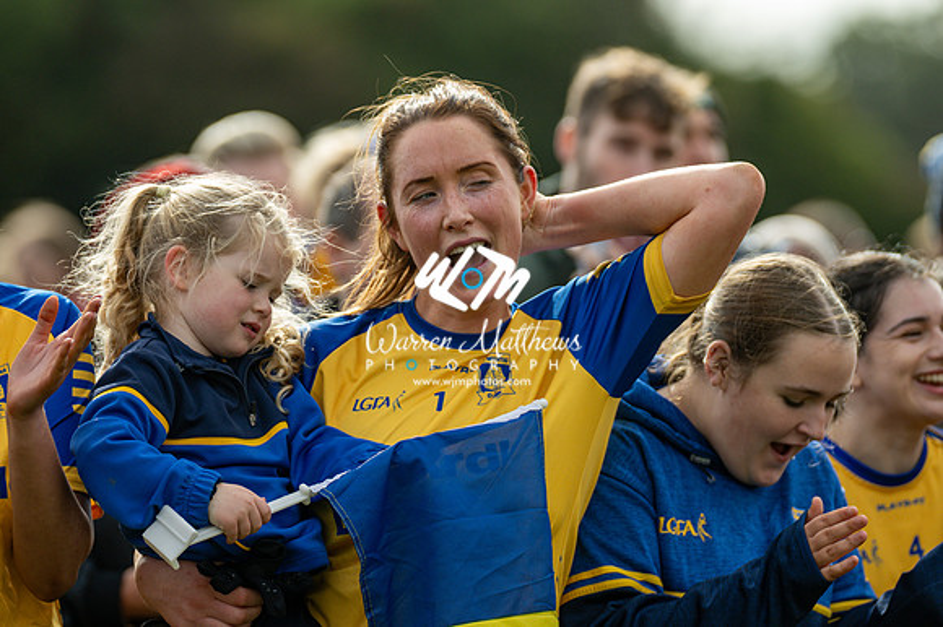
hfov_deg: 5.7
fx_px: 9424
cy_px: 314
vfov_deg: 3.8
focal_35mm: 360
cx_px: 472
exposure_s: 1/2500
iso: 280
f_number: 2.8
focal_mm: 240
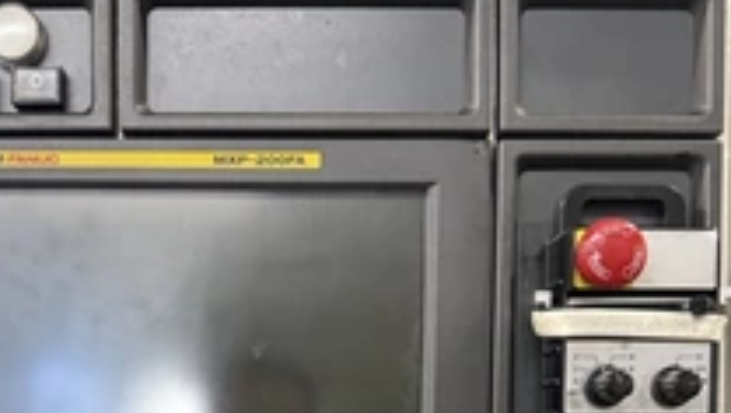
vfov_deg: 22.0
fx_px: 970
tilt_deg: -2.5
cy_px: 508
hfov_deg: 41.1
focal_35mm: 50
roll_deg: +0.2
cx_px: 283
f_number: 1.78
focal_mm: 6.76
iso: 500
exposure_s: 1/60
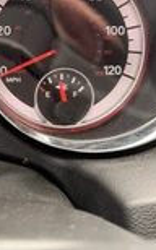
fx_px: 450
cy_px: 60
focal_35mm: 66
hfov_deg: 16.5
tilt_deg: -22.1
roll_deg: +0.6
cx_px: -124
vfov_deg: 30.5
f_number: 1.78
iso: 200
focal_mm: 6.76
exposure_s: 1/228
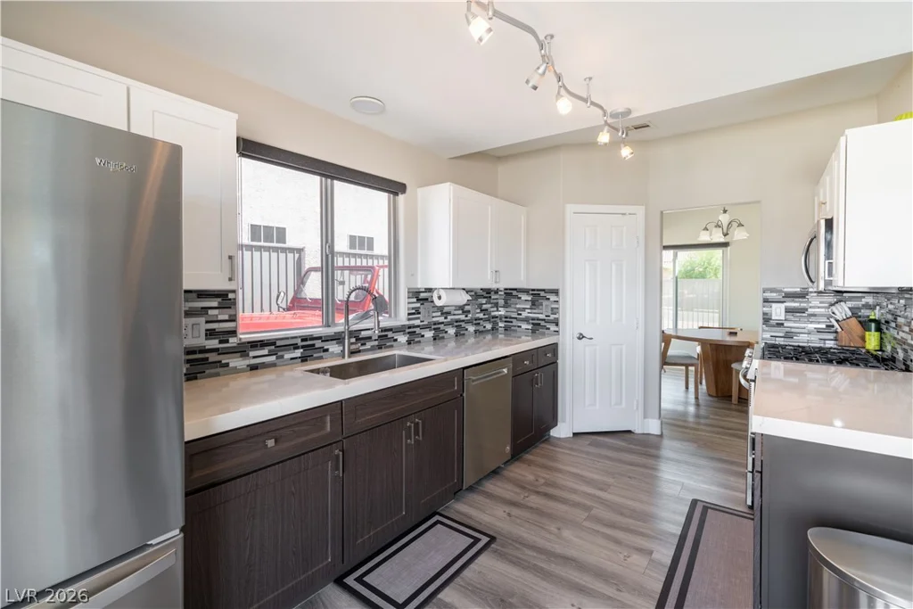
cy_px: 304
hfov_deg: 100.4
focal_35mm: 15
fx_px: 380
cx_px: 456
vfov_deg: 77.3
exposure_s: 1/40
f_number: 8
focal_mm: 15
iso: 100
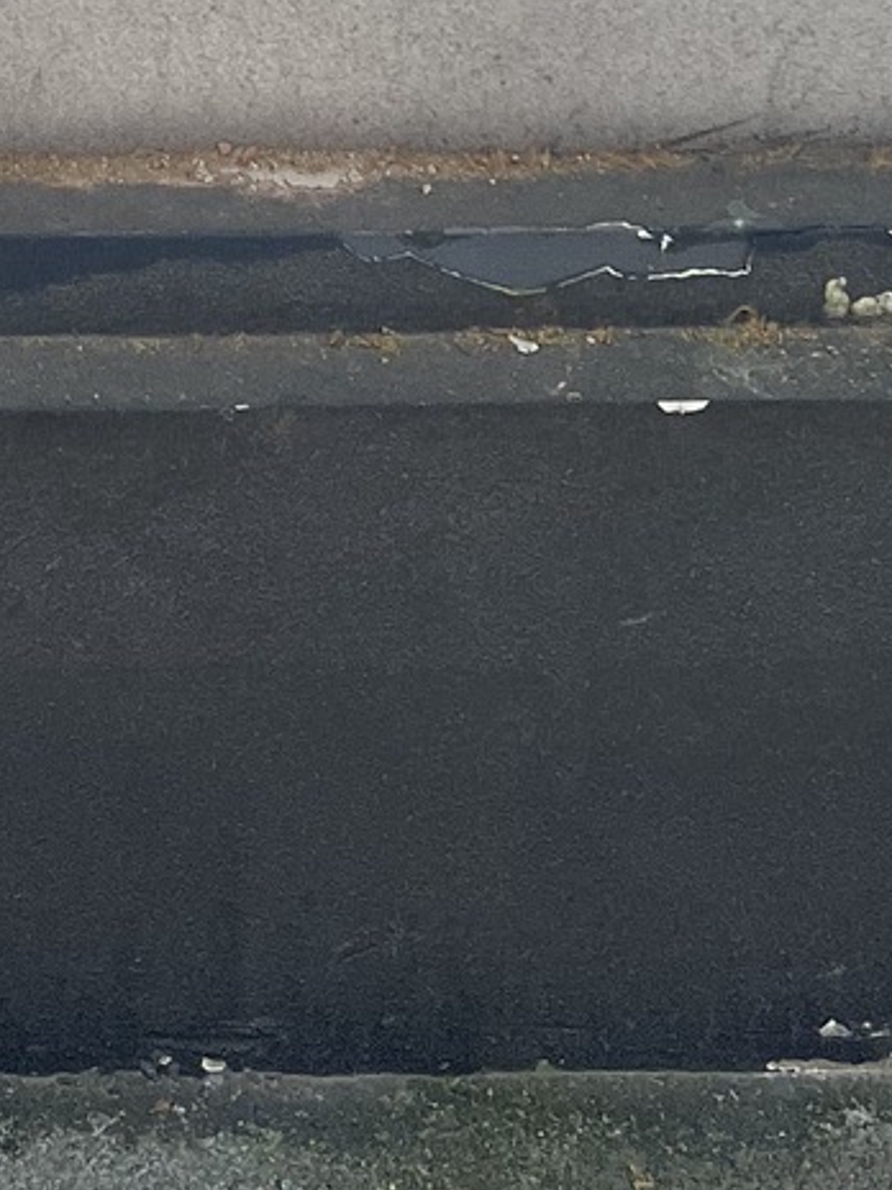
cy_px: -1028
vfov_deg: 15.0
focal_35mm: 112
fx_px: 3848
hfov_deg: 13.0
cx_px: -108
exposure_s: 1/1183
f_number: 1.5
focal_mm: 5.7
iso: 50
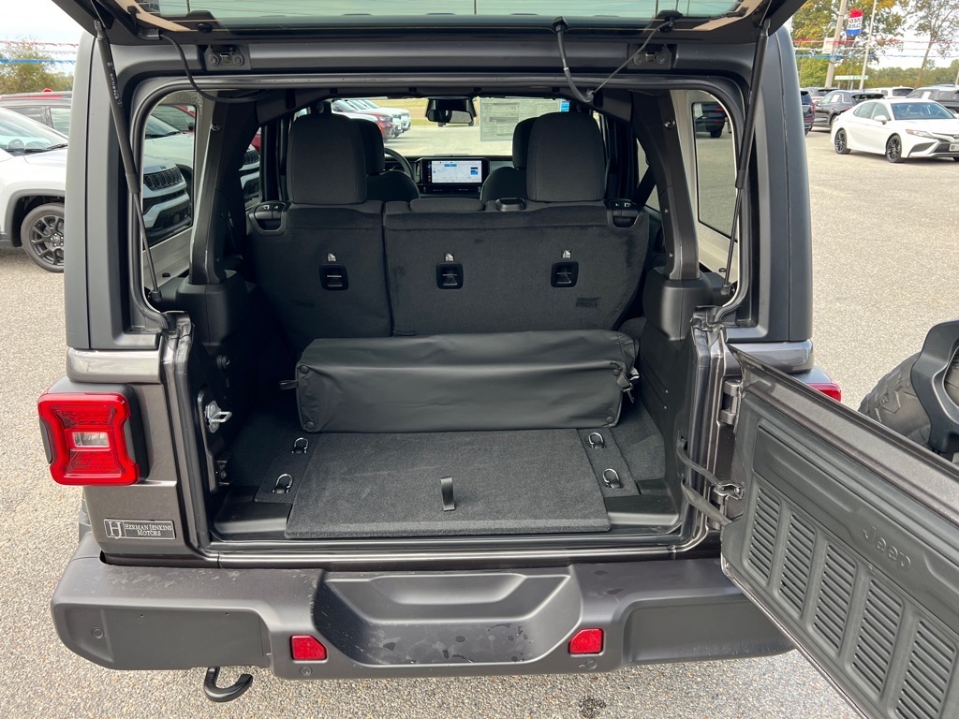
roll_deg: +1.2
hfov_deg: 67.3
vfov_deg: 53.1
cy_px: 360
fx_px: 720
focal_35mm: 26
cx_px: 480
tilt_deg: -17.9
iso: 50
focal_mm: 5.7
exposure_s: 1/323
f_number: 1.5
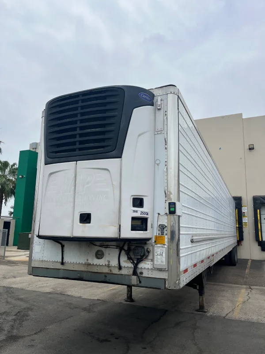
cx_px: 132
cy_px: 177
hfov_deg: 53.1
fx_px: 265
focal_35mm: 26
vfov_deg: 67.3
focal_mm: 5.1
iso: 50
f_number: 1.6
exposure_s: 1/6897
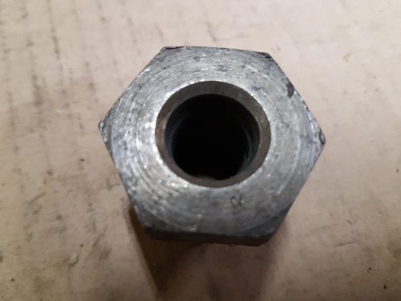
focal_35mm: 26
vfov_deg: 53.1
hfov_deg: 67.3
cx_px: 200
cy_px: 150
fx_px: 301
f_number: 1.7
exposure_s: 1/20
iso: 250
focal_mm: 4.2
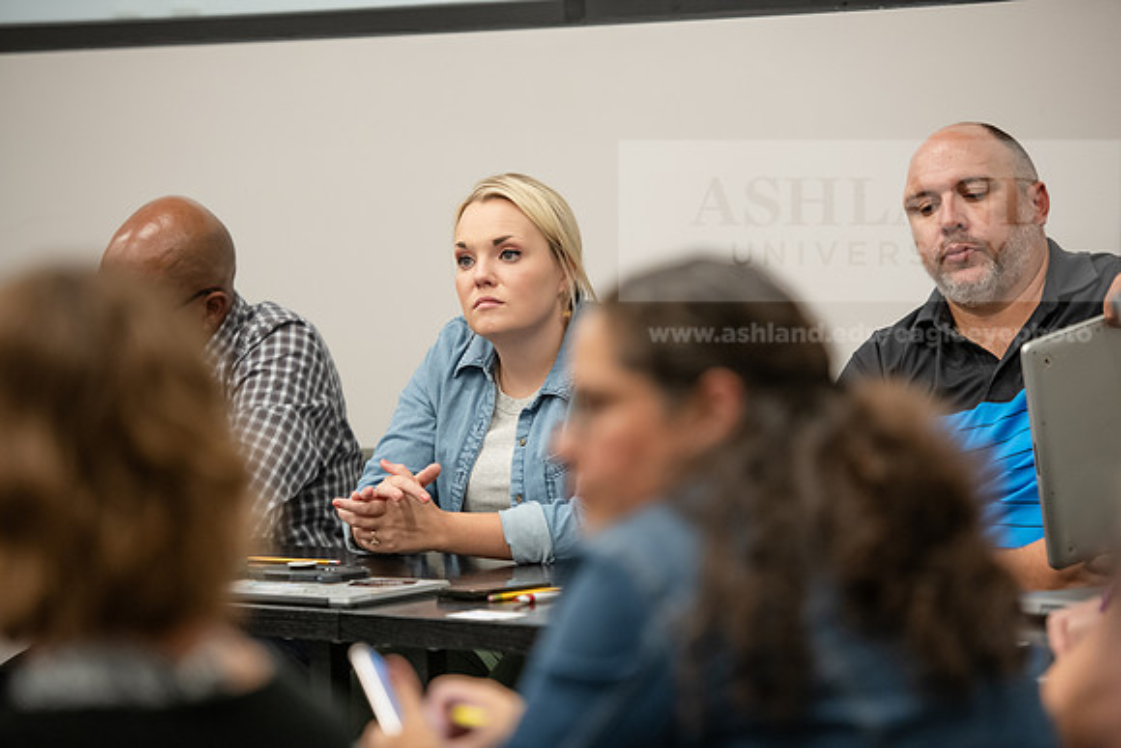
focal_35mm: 150
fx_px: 4672
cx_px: 560
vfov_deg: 9.2
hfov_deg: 13.7
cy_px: 374
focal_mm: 150
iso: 1250
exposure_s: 1/200
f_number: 2.8
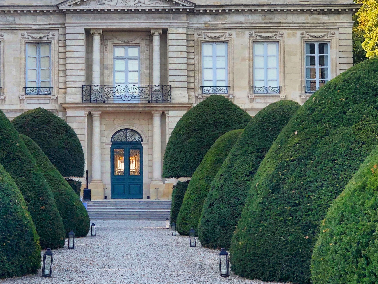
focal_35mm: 87
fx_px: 950
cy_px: 146
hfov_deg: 22.4
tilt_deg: +4.3
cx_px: 128
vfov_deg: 17.0
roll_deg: +0.6
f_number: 2.8
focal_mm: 6.6
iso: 20
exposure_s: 1/533
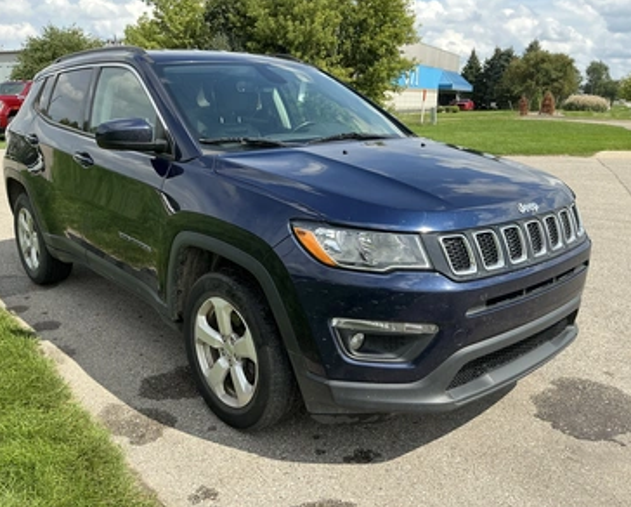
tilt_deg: -14.8
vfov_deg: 48.6
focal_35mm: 30
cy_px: 259
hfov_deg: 58.7
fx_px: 561
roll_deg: -1.0
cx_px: 302
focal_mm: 3
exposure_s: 1/1195
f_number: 1.8
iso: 25
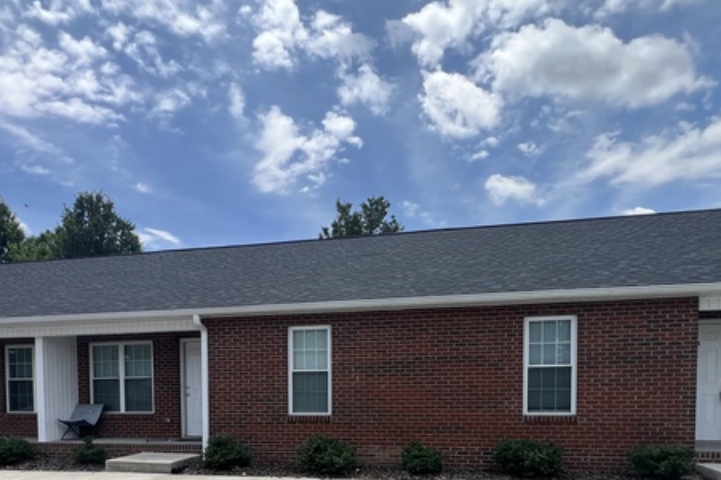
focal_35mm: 24
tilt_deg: -2.8
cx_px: 341
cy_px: 422
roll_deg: -0.4
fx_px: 480
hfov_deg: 73.7
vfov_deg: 48.1
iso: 32
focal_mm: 1.57
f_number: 1.8
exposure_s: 1/867
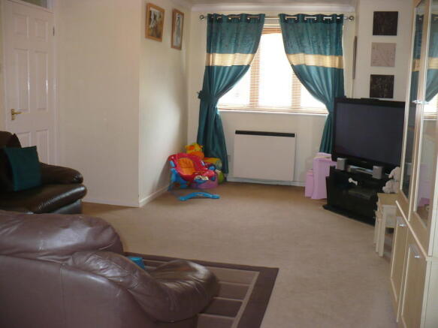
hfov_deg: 50.1
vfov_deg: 38.7
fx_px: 468
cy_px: 164
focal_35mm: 37
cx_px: 219
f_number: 2.8
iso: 200
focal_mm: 6.1
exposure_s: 1/30
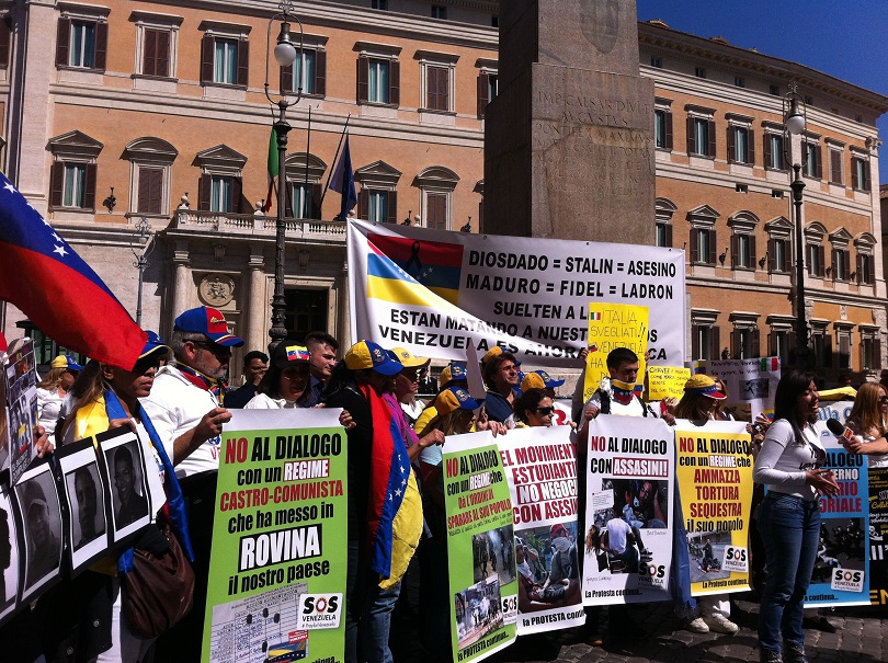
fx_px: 897
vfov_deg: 40.6
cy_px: 332
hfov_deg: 52.7
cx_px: 444
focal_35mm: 35
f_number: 2.8
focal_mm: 3.85
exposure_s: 1/2742
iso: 80
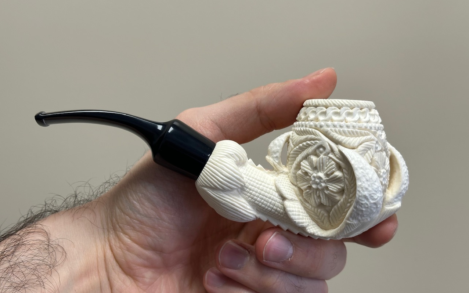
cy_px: 158
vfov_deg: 25.3
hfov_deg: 39.6
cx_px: 234
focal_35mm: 51
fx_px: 652
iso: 64
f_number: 1.78
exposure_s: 1/121
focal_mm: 6.86
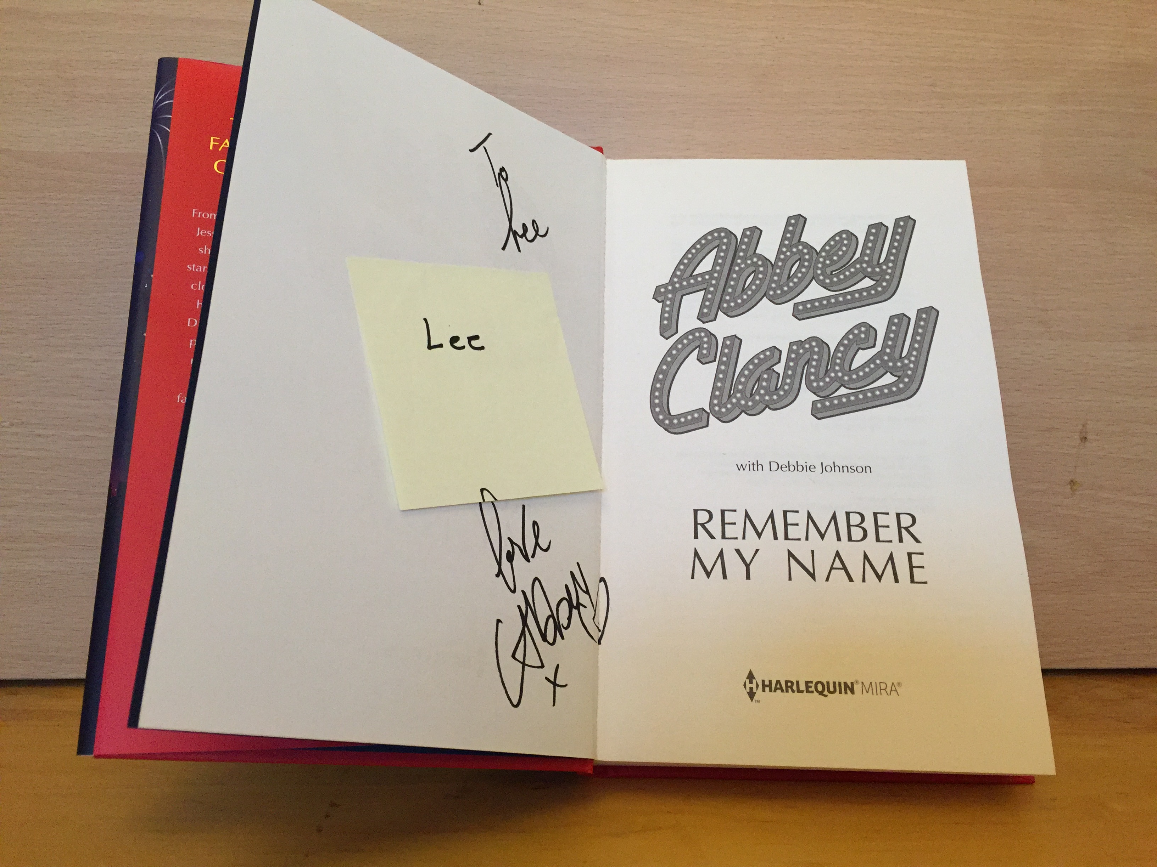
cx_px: 578
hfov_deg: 61.7
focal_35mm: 29
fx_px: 969
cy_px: 434
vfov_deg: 48.2
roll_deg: -0.6
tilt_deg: -5.2
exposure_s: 1/17
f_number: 2.2
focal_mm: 4.15
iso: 250
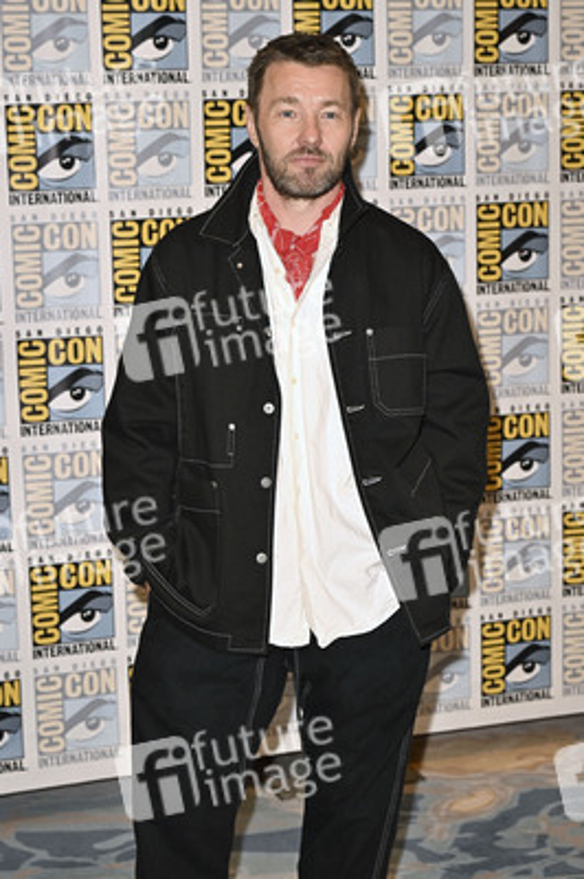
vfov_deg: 30.5
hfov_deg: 20.6
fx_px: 1609
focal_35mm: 66
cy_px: 440
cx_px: 292
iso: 2500
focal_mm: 66
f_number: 5
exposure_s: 1/250
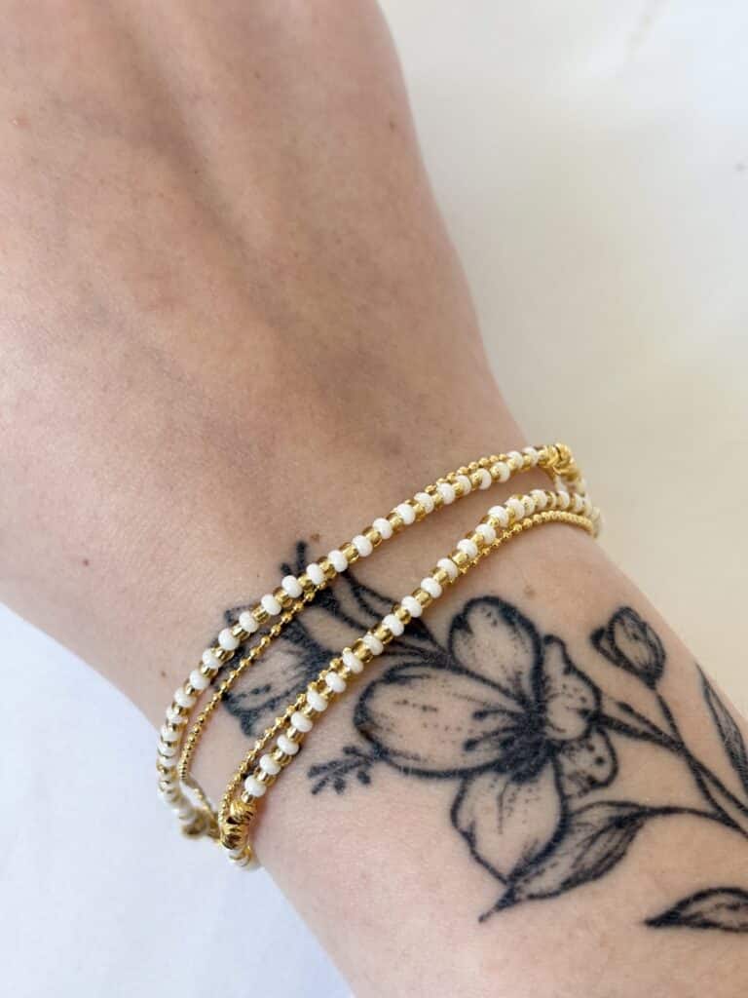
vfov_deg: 36.8
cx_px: 374
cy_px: 499
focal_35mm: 52
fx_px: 1498
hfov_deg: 28.0
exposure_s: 1/60
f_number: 1.6
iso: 50
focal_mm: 5.96
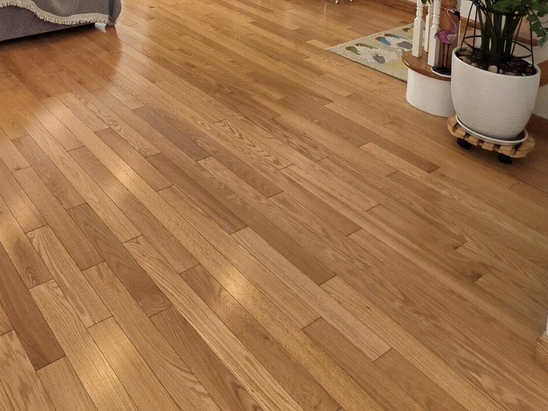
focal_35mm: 35
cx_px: 116
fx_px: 554
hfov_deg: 49.8
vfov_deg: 31.7
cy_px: -116
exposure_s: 1/208
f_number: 1.9
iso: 40
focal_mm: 2.2
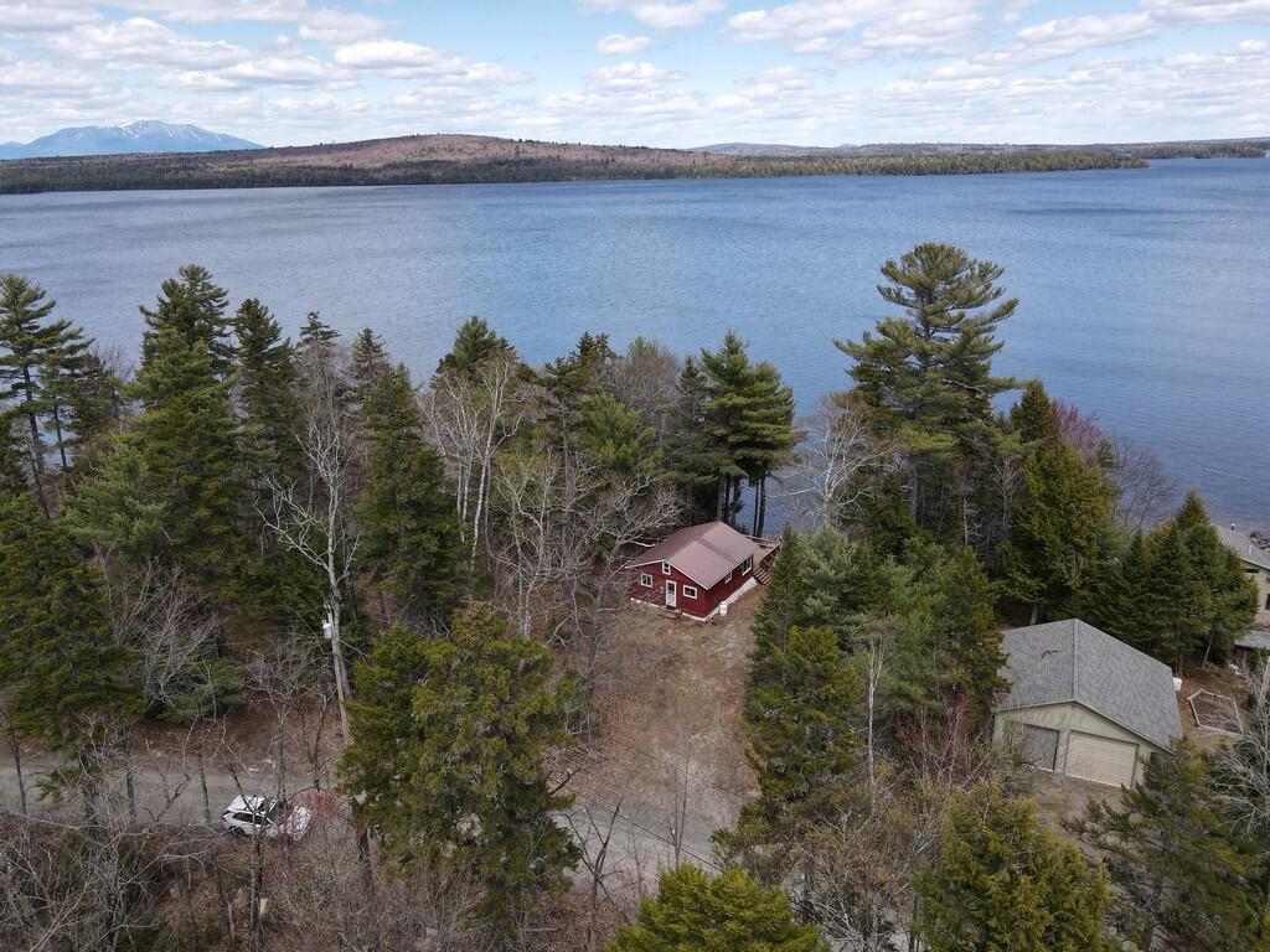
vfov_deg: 56.8
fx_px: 881
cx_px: 635
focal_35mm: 24
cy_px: 476
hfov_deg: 71.6
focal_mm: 4.5
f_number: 2.8
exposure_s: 1/500
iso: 100
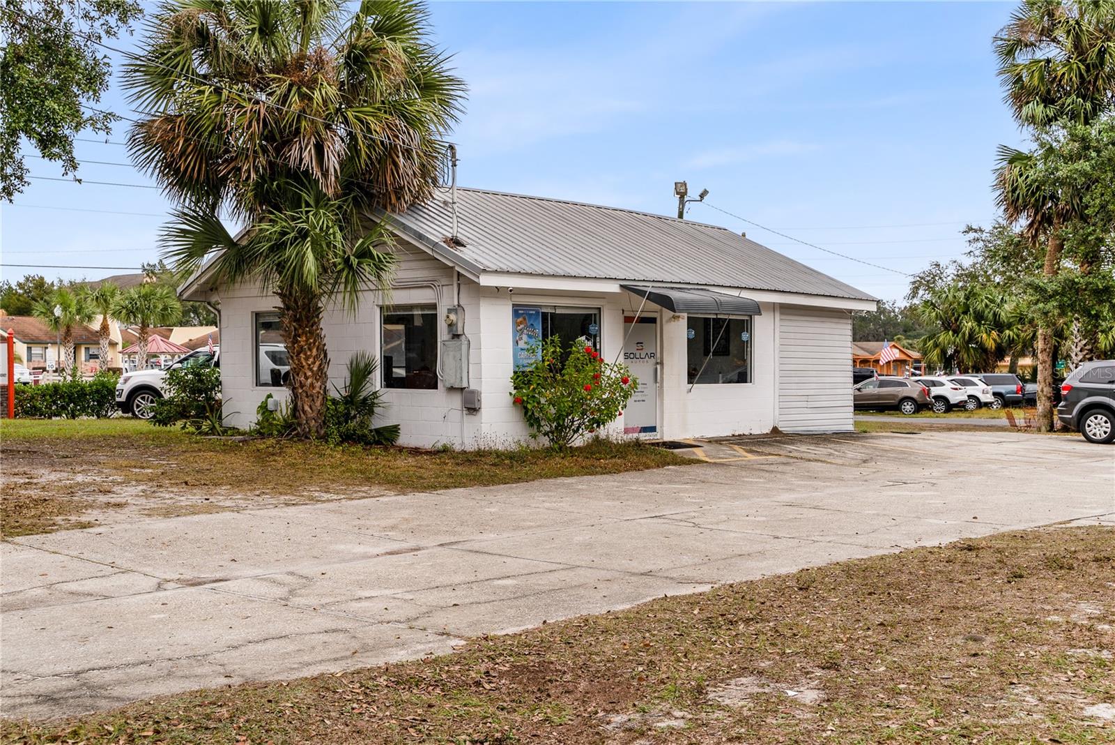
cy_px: 372
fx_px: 1270
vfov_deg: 32.7
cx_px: 558
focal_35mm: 41
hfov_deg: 47.4
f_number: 8
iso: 80
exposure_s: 1/125
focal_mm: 41
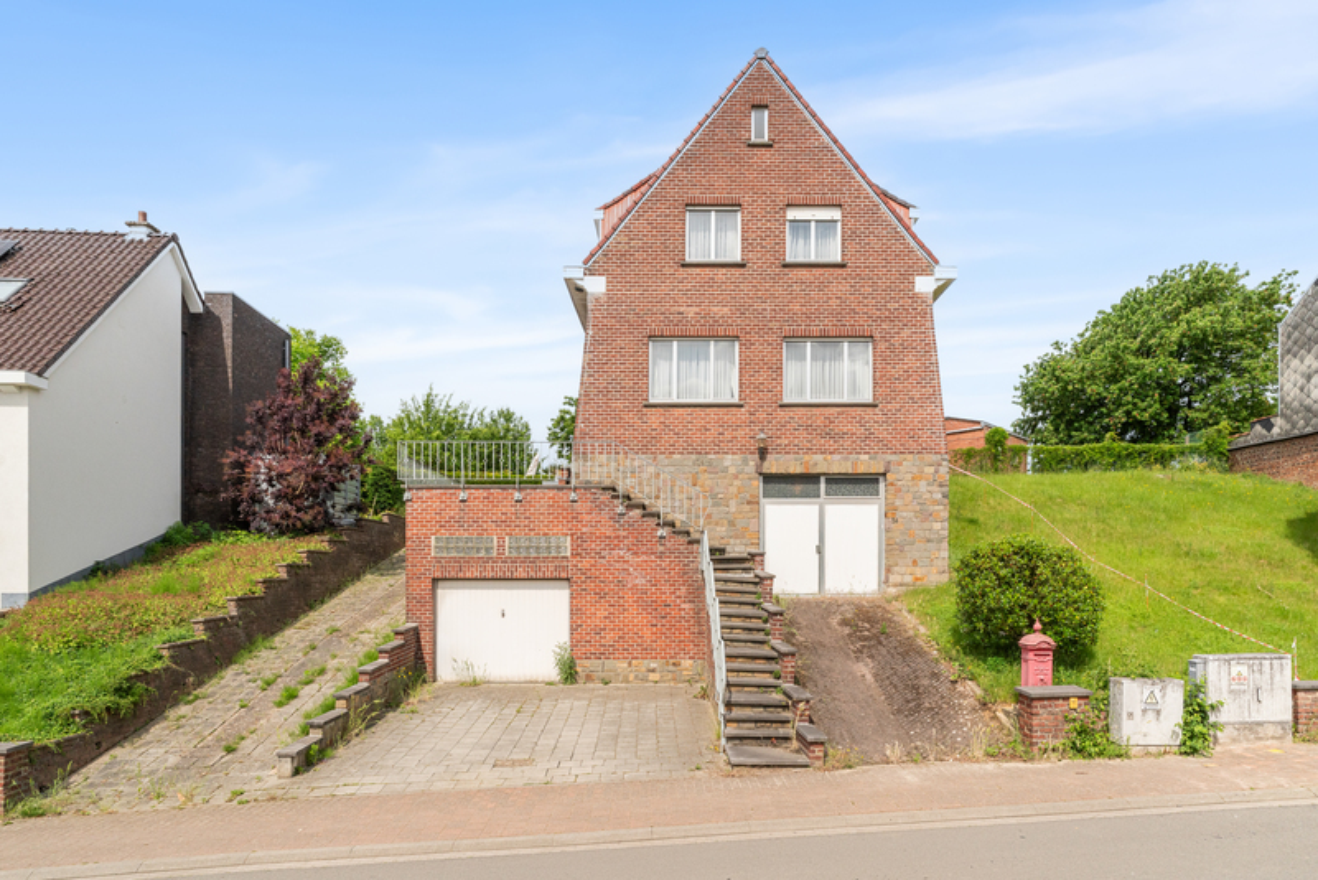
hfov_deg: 81.2
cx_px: 659
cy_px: 440
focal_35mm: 21
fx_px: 769
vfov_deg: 59.5
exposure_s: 1/1250
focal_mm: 21
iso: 800
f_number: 11
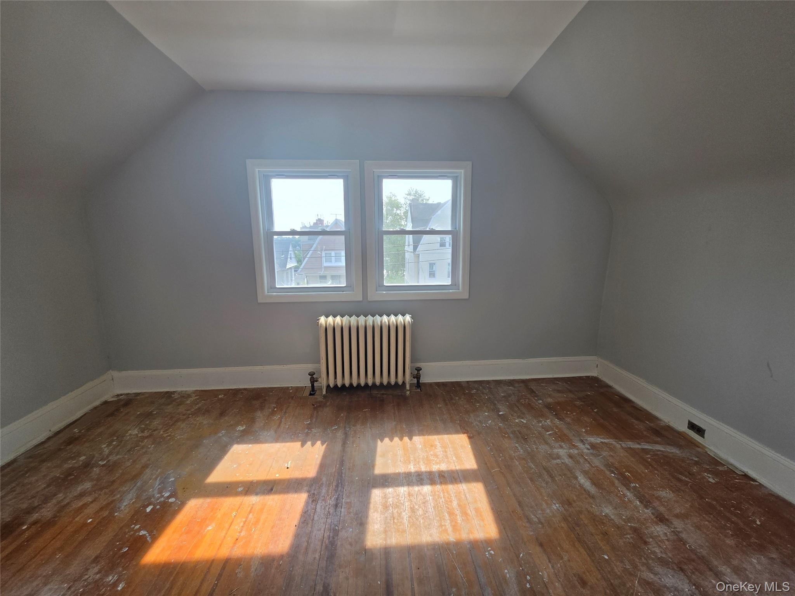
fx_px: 299
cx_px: 398
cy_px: 298
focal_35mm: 13
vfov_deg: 89.9
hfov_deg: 106.2
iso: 32
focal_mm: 2.2
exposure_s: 1/247
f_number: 1.9
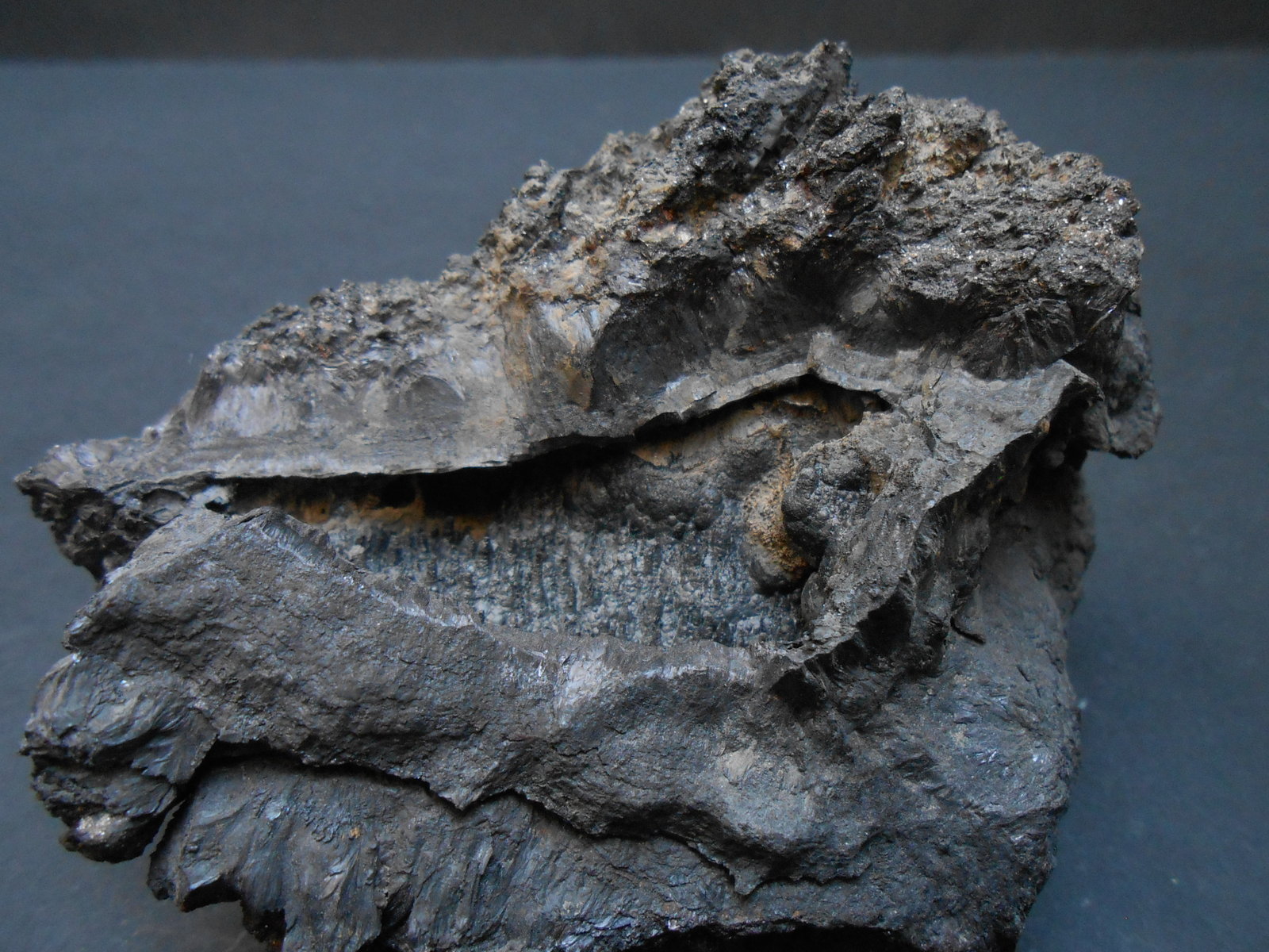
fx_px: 953
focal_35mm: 26
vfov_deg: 53.1
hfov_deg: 67.3
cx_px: 634
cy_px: 476
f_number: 3.5
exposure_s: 1/8
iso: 400
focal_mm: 4.6
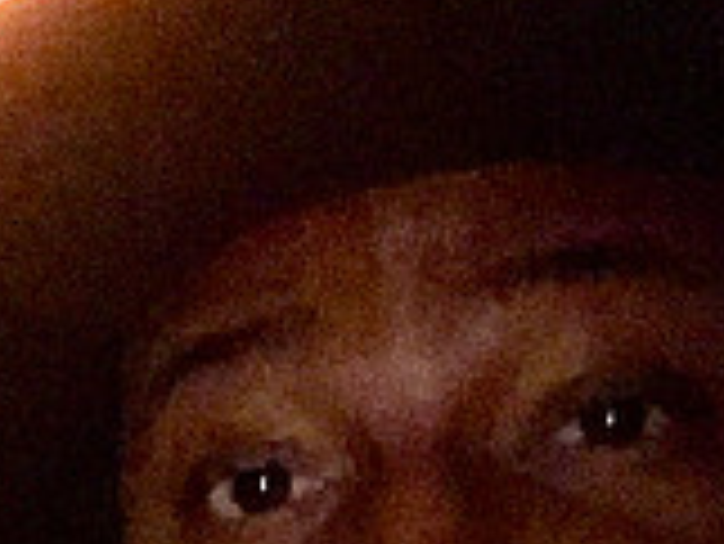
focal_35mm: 115
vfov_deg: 12.0
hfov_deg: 15.3
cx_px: -490
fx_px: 2407
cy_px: 917
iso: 800
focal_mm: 2.87
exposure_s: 1/20
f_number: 2.2
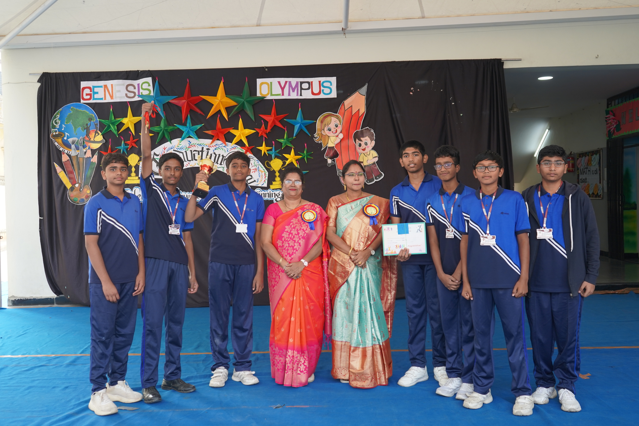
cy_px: 213
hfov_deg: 53.1
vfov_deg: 36.9
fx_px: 639
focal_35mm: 36
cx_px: 320
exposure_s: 1/160
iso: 250
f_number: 4
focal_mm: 36
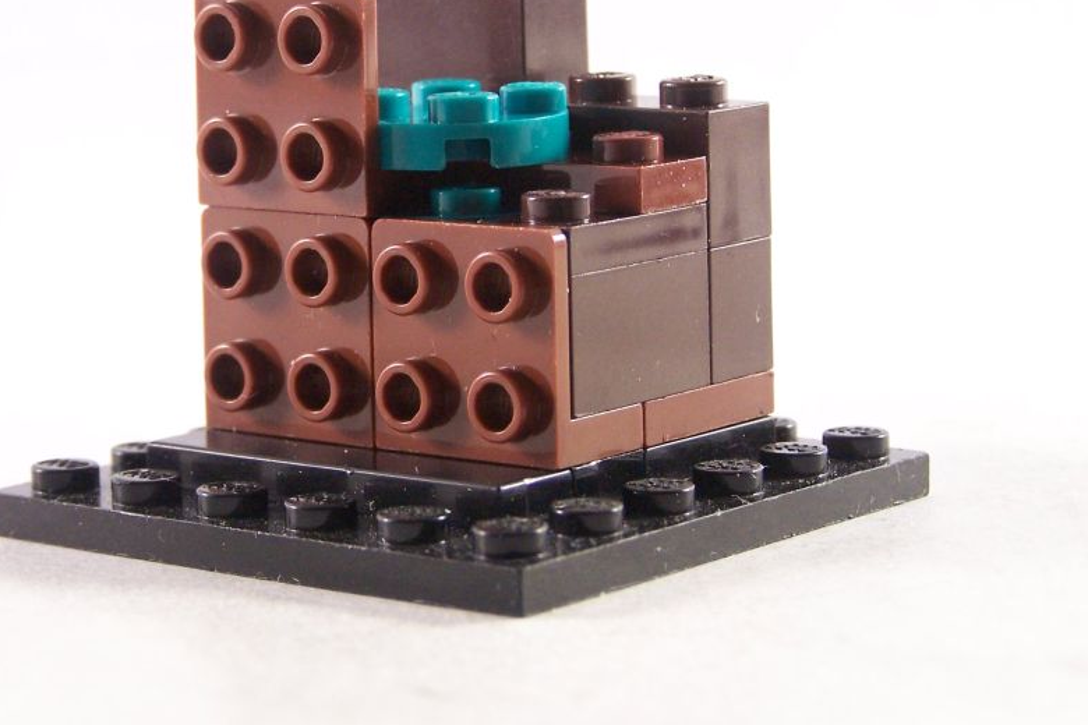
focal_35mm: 112
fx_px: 3385
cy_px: 237
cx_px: 421
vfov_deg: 12.2
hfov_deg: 18.2
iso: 200
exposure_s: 1/30
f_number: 3.2
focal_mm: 13.7
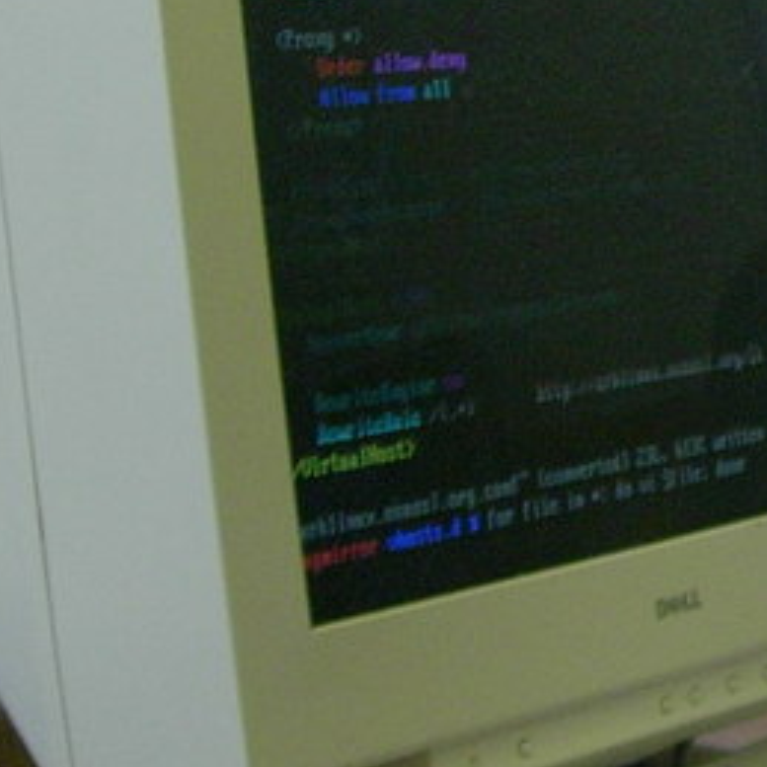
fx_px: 3334
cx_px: 1185
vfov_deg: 13.1
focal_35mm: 133
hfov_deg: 12.4
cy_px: 364
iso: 200
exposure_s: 1/111
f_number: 2.8
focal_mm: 7.8
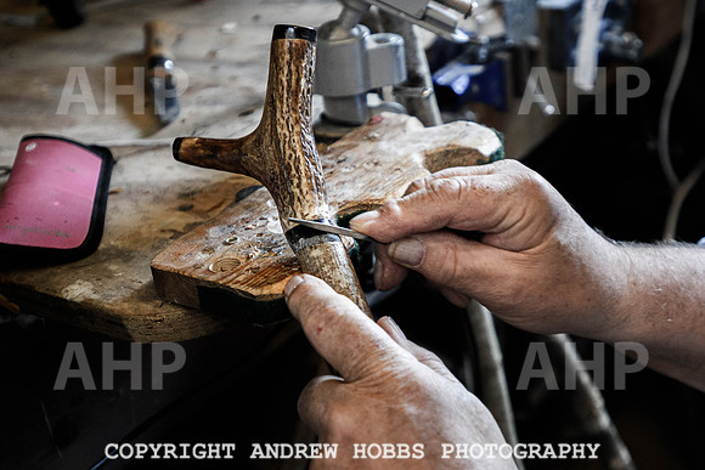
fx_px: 1299
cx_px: 506
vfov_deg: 20.5
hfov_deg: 30.0
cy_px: 186
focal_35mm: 66
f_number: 2.8
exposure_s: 1/80
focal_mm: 35
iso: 640
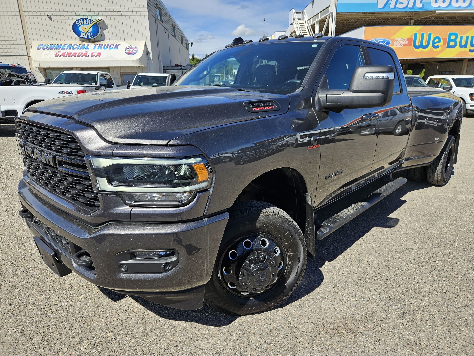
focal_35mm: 23
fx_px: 315
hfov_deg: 73.9
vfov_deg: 58.9
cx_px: 237
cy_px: 178
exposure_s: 1/1354
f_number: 1.8
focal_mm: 5.4
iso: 25
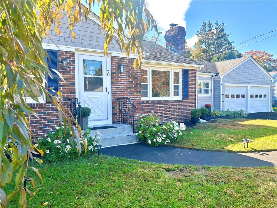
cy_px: 104
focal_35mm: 26
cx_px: 138
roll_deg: +0.9
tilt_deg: -3.2
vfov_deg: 53.1
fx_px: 208
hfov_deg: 67.3
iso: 50
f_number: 1.6
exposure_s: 1/568
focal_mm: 5.96
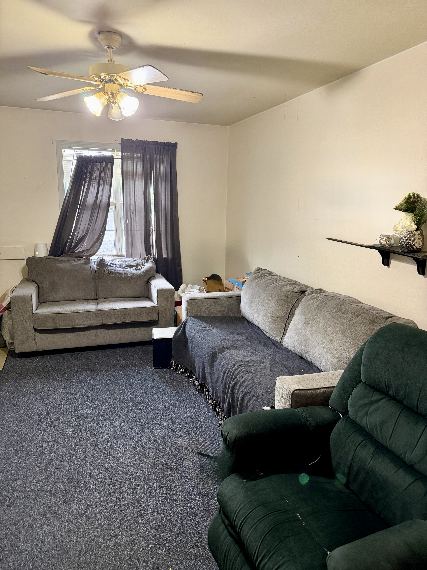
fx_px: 395
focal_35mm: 24
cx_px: 214
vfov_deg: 71.6
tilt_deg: -11.8
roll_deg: -1.5
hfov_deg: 56.8
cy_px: 285
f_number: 1.78
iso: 500
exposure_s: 1/60
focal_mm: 6.76
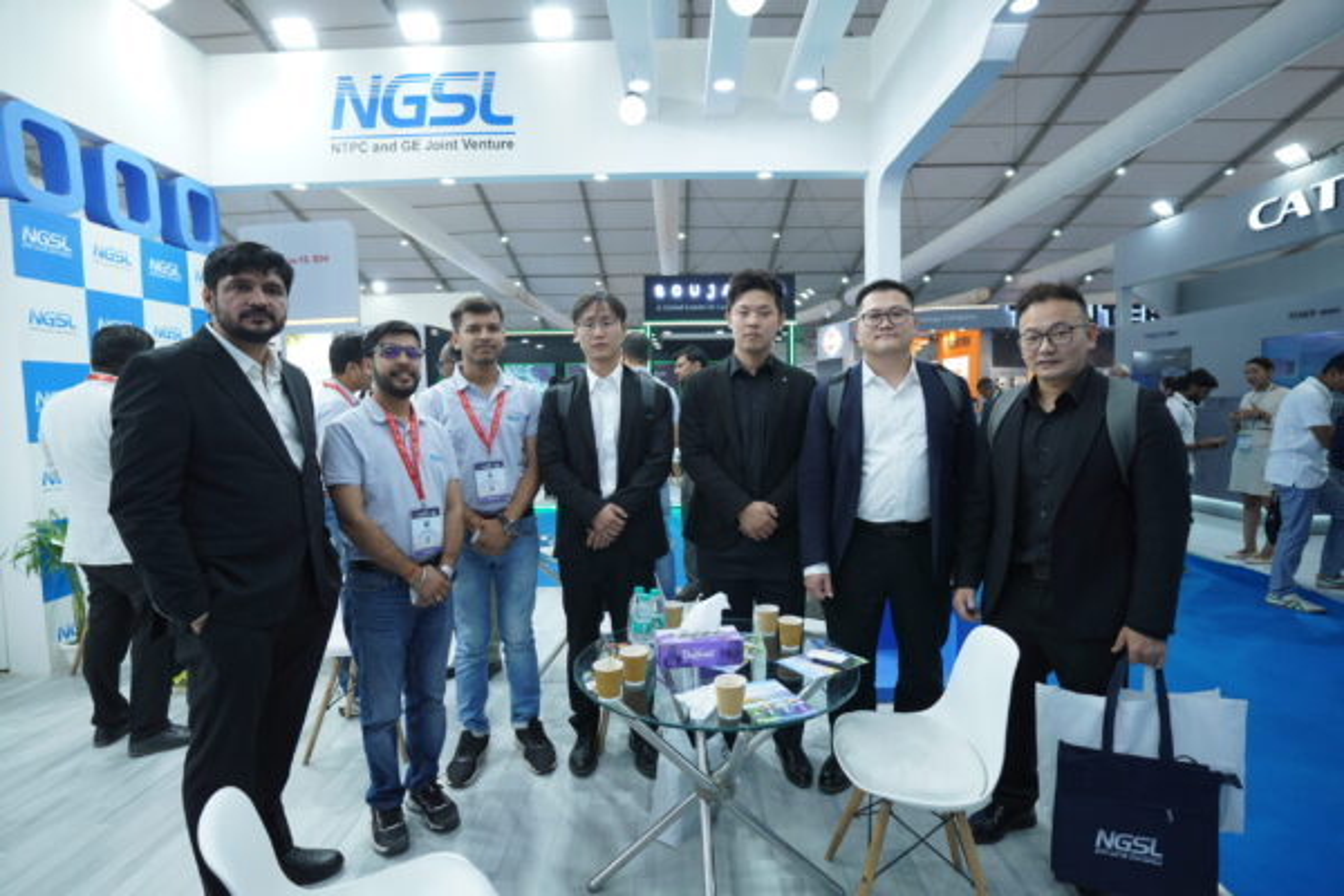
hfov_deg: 93.3
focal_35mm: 17
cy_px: 448
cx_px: 672
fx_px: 635
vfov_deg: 70.4
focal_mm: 17
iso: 320
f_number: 3.2
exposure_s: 1/160
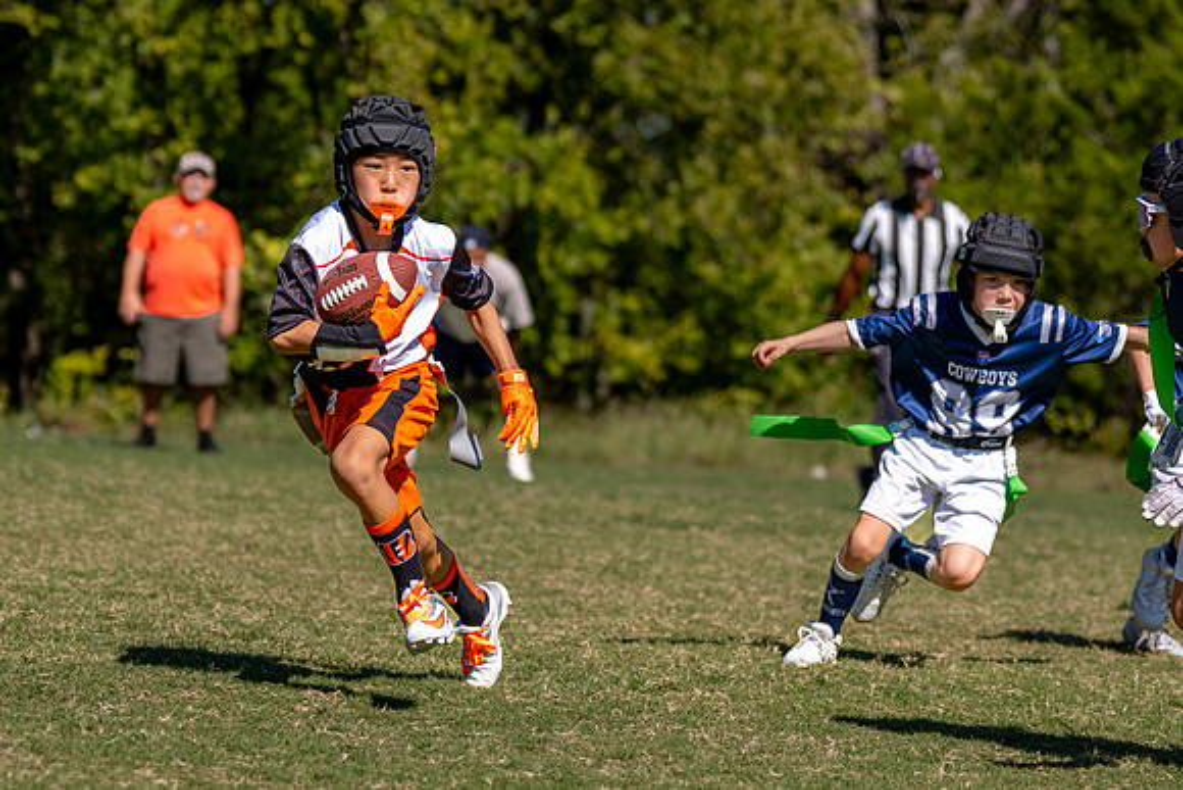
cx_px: 548
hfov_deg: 13.3
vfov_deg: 8.9
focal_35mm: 155
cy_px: 362
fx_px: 5085
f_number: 2.8
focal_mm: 84
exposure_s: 1/3200
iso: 160
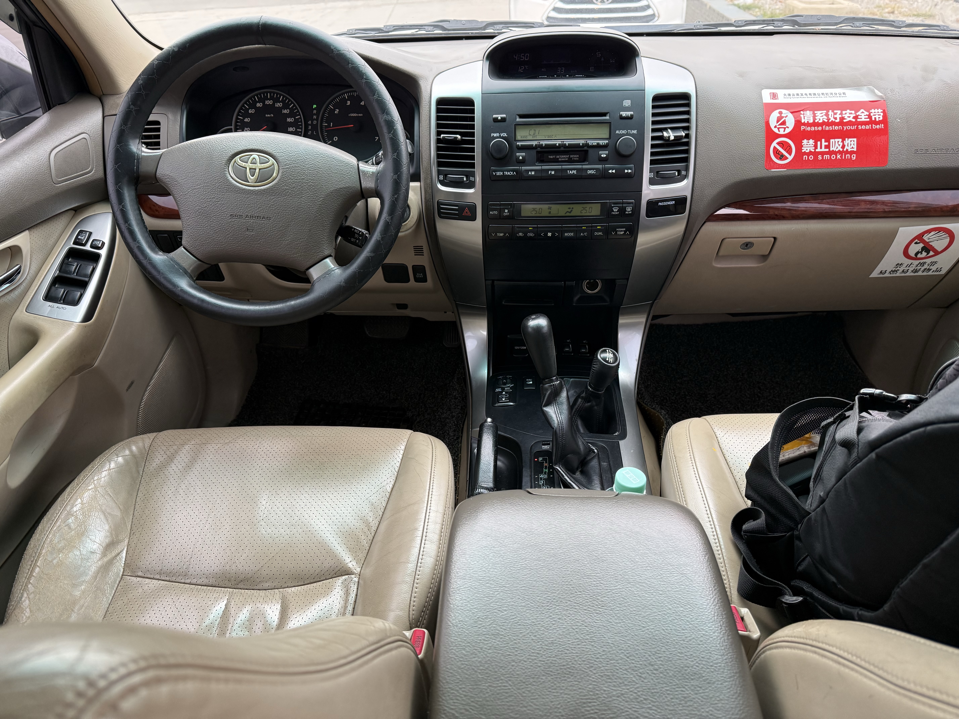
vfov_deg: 56.8
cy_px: 360
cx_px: 480
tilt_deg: -33.5
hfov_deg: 71.6
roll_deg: +1.8
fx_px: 665
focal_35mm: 24
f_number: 1.78
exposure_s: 1/93
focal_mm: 6.76
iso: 200
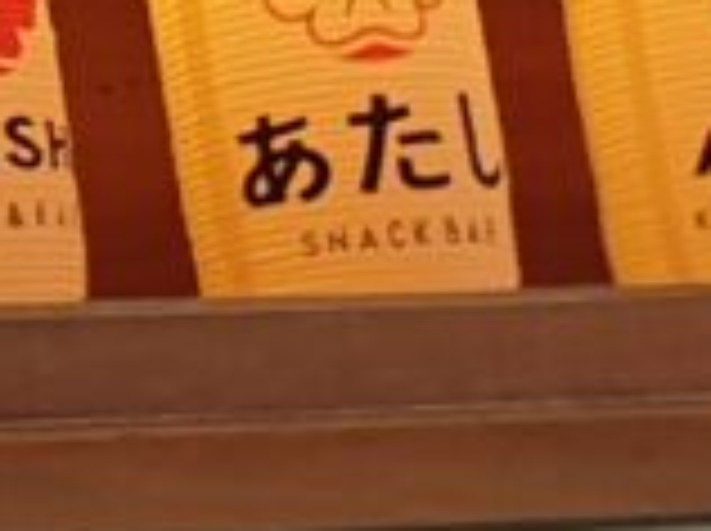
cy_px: -963
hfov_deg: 10.7
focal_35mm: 169
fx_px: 3466
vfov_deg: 7.8
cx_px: -738
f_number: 2.4
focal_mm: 4.3
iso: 50
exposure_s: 1/978
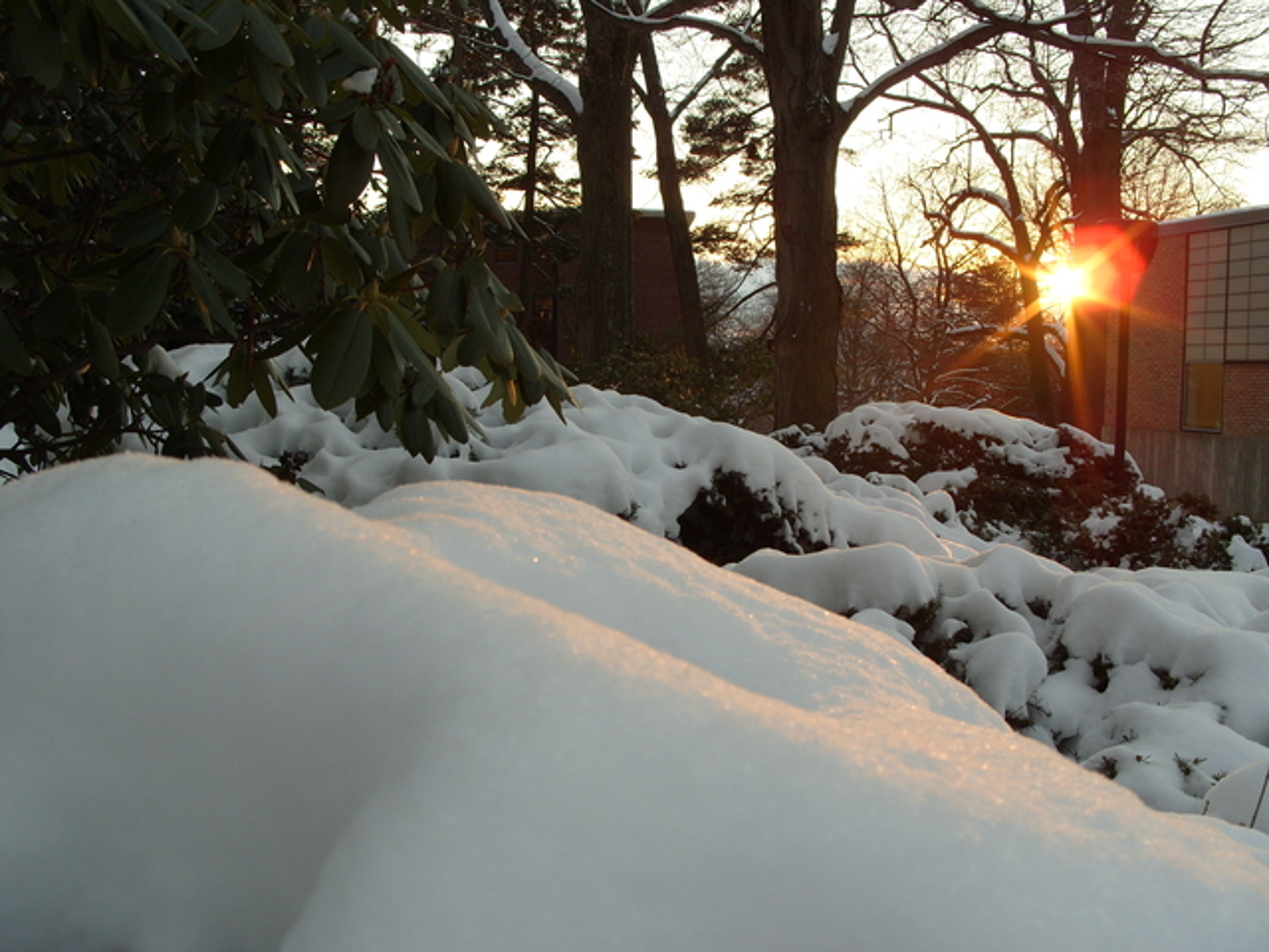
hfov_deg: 52.6
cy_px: 476
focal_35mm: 35
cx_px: 634
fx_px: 1283
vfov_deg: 40.7
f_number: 4.1
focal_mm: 7.8
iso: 80
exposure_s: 1/180
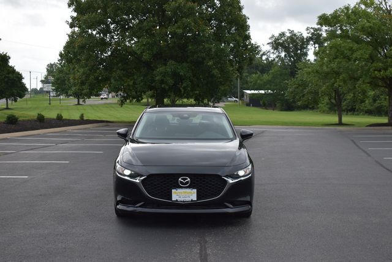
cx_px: 196
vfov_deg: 25.1
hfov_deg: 36.9
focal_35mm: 54
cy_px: 131
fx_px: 588
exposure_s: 1/250
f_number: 5.6
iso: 250
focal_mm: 36
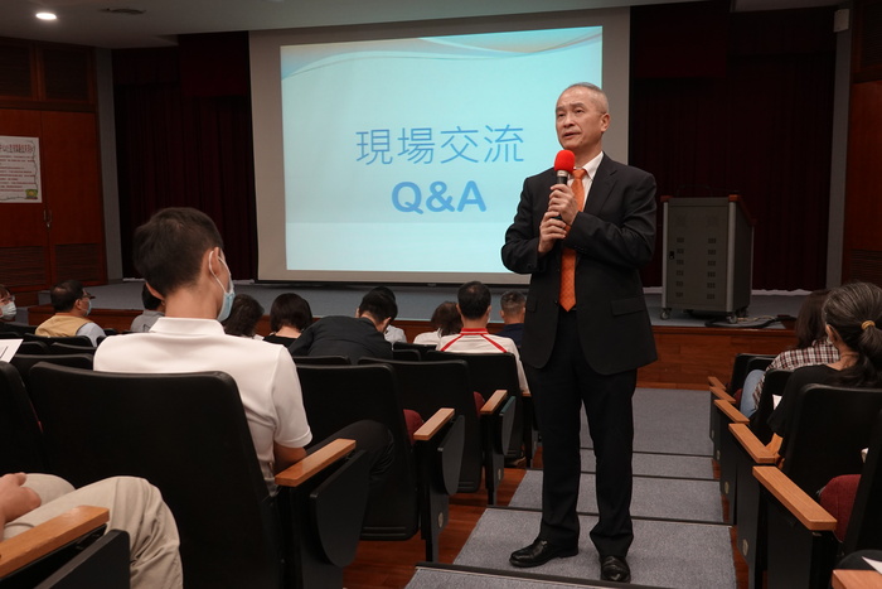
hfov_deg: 54.4
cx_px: 441
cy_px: 294
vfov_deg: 37.9
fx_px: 858
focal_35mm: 35
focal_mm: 13.03
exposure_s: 1/40
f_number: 3.5
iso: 500
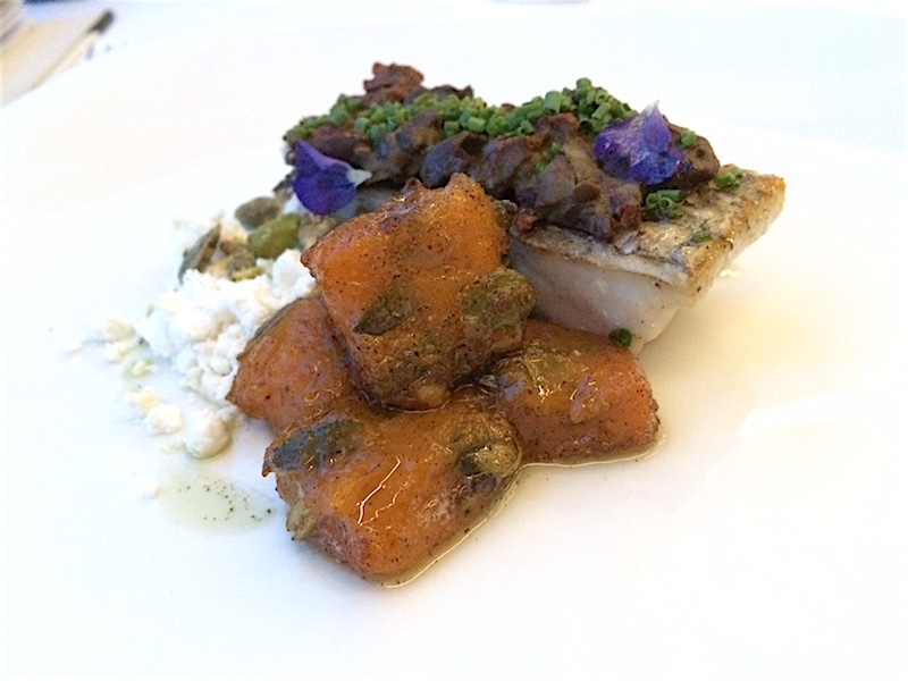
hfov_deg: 61.7
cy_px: 340
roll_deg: +6.6
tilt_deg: -35.6
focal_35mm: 29
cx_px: 454
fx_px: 761
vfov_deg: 48.2
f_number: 2.2
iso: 1600
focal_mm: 4.15
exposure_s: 1/17
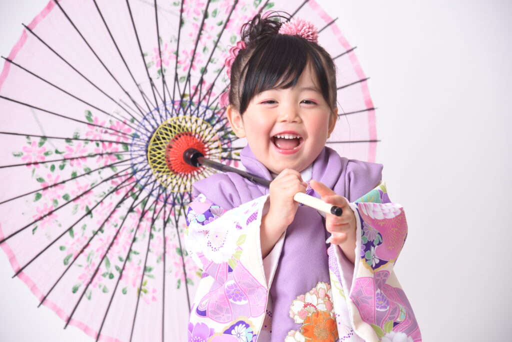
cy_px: 171
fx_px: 1565
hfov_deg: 18.6
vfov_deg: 12.5
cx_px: 256
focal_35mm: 110
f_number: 5.6
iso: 320
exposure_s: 1/160
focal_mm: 110
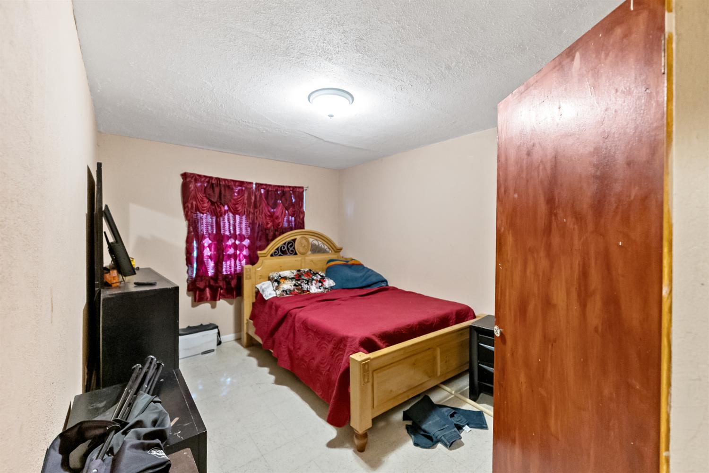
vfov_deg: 81.2
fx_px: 276
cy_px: 236
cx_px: 354
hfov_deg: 104.3
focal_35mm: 14
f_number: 2.8
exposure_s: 1/160
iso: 5000
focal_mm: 14
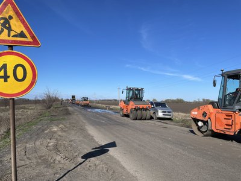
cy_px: 90
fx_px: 181
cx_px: 120
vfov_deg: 53.1
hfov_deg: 67.3
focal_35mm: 26
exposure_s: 1/4464
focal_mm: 4.2
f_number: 1.6
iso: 32
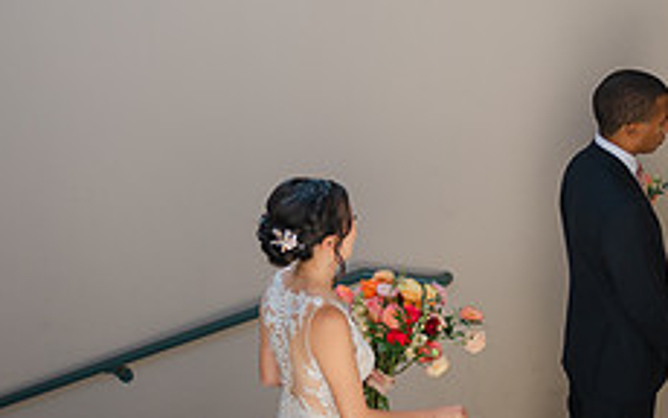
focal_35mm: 77
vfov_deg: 16.9
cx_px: 317
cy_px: 170
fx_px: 1402
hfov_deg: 26.8
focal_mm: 28
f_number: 2.8
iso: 160
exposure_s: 1/800
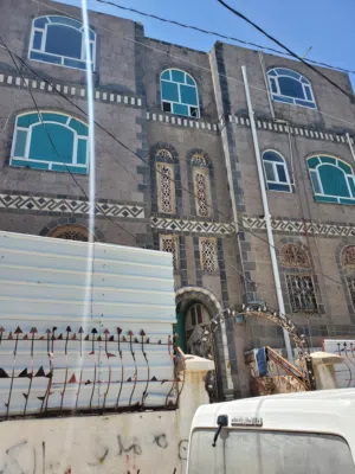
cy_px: 237
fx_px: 356
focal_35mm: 26
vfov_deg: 67.3
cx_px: 178
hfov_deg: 53.1
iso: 50
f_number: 2.4
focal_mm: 4.3
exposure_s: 1/694
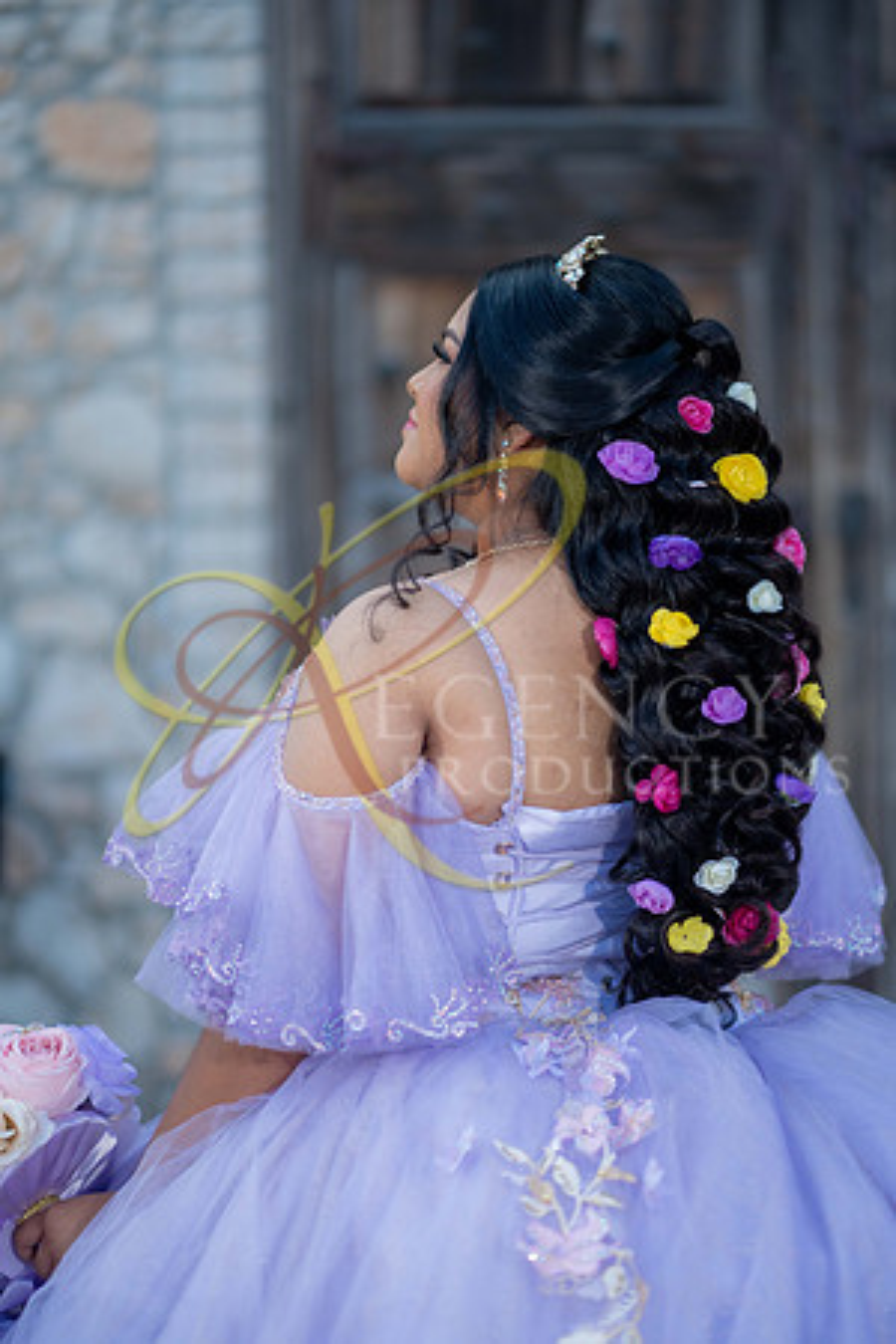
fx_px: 3173
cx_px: 448
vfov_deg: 23.9
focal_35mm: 85
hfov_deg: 16.1
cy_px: 672
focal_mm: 85
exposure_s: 1/1250
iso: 125
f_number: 1.8
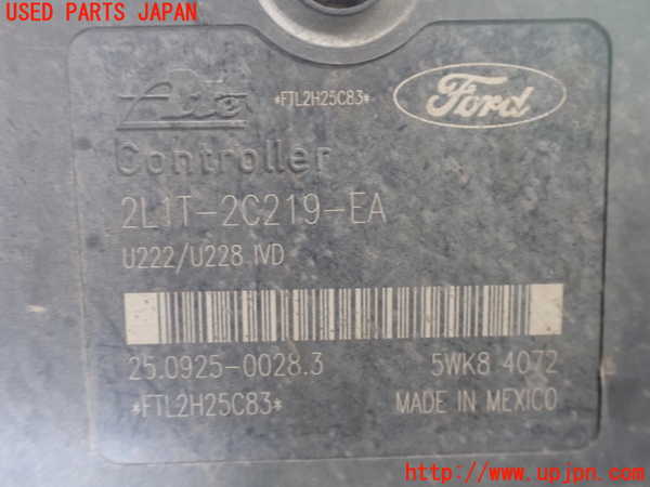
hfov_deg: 60.0
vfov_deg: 46.8
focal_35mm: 30
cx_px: 325
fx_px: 563
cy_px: 244
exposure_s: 1/30
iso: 1250
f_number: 2.3
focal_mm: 5.4
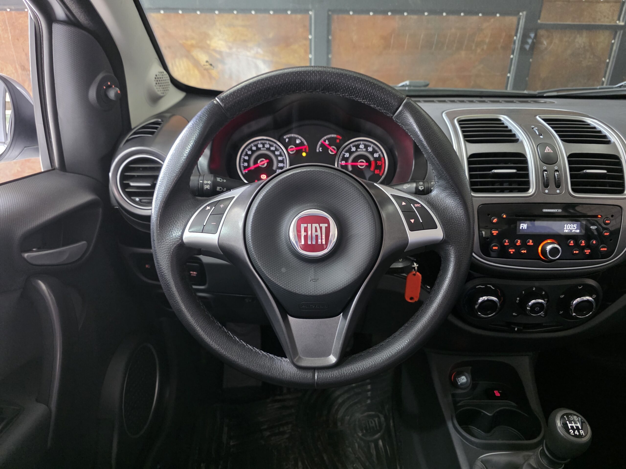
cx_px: 313
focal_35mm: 23
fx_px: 416
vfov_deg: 58.9
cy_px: 234
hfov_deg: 73.9
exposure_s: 1/100
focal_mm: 6.3
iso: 1600
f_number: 1.7
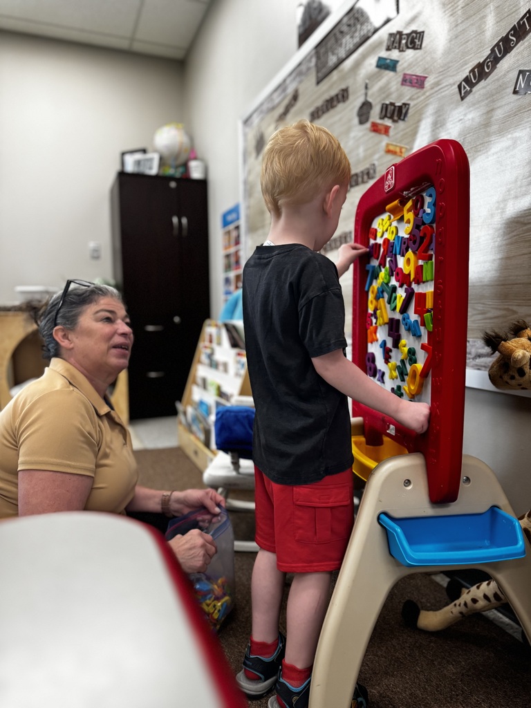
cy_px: 354
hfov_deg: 56.8
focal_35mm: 24
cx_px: 266
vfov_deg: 71.6
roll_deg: +0.6
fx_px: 491
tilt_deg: -7.1
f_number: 1.78
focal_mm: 6.76
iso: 200
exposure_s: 1/120
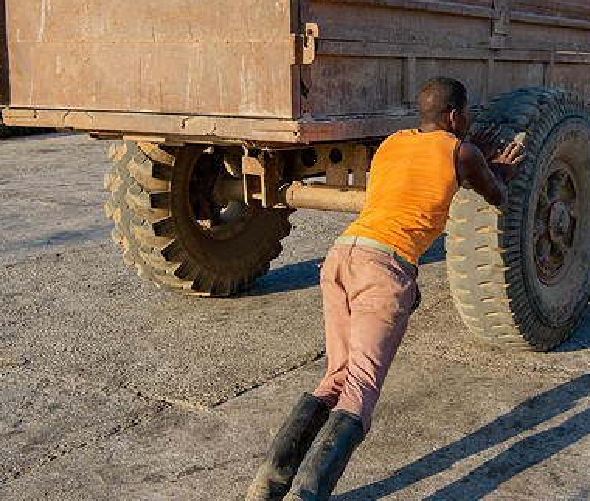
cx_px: 454
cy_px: 230
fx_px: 1020
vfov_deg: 27.6
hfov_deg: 31.6
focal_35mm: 57
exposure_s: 1/160
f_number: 6.3
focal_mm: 35
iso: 100
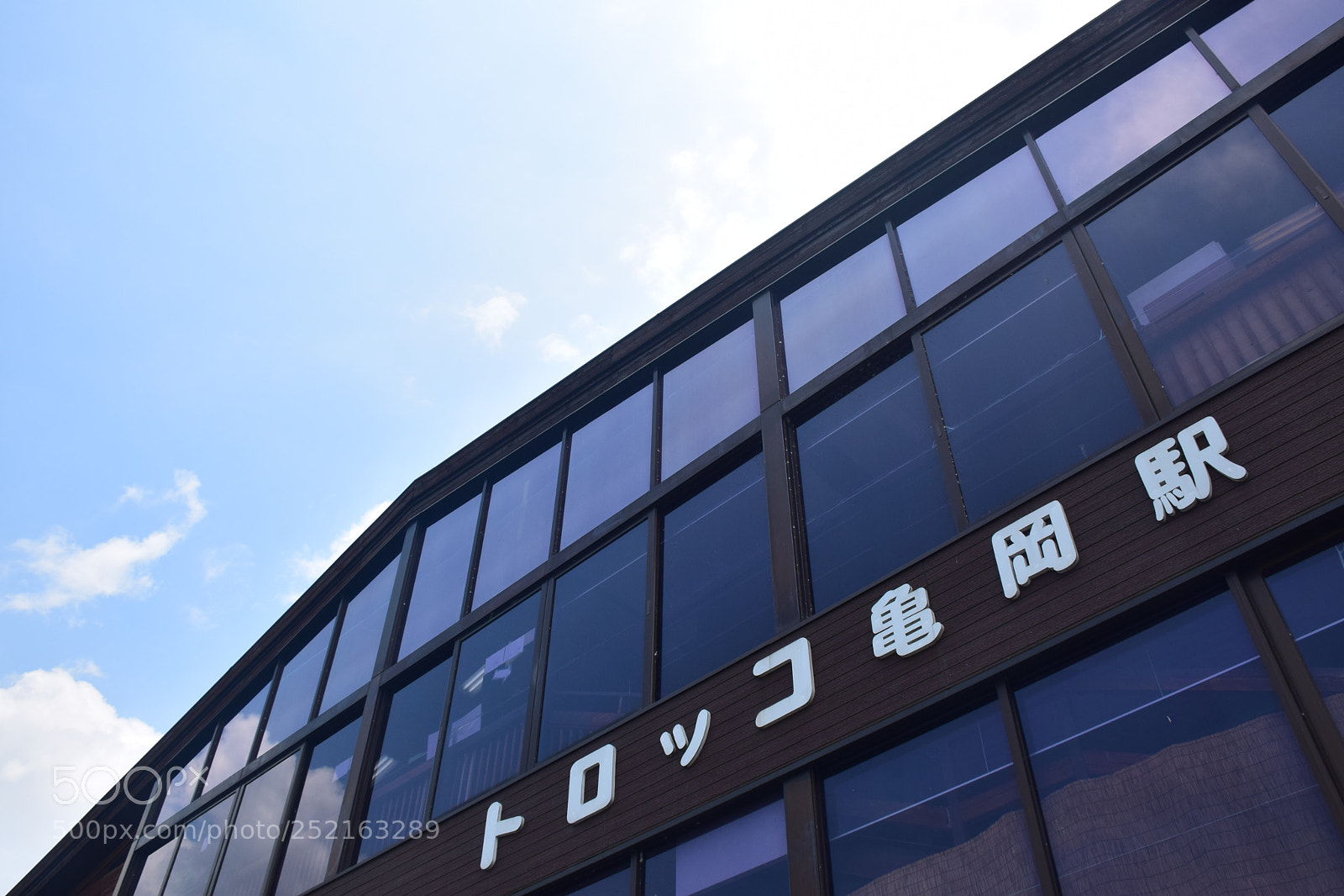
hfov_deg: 61.9
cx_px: 672
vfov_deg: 43.6
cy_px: 448
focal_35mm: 30
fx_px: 1120
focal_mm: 20
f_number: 11
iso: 220
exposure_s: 1/500
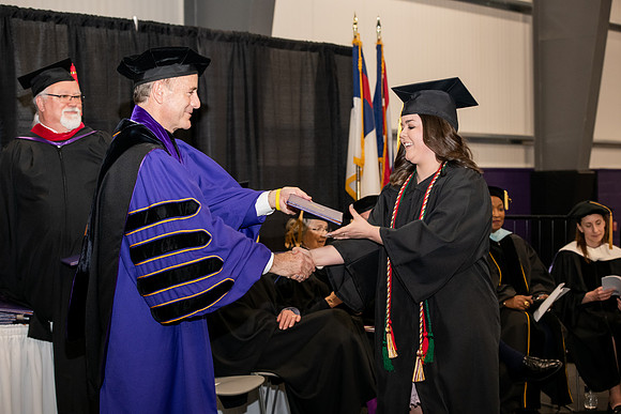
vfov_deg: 19.5
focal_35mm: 70
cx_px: 310
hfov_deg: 28.8
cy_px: 207
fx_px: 1208
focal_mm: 70
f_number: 5
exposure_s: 1/200
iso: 2000
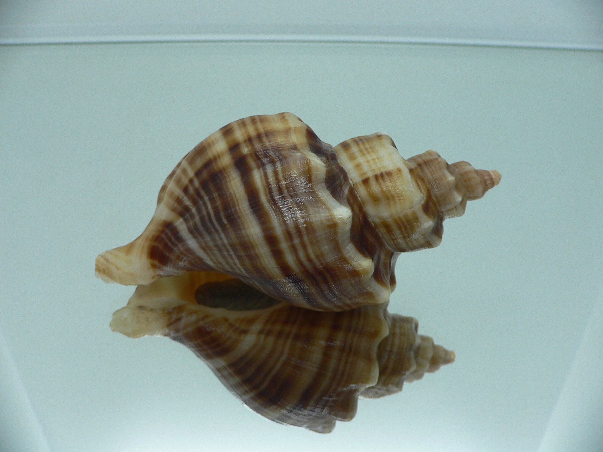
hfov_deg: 52.6
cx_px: 302
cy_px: 226
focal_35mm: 35
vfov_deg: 40.7
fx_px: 610
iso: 100
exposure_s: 1/60
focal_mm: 4.6
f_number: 2.8
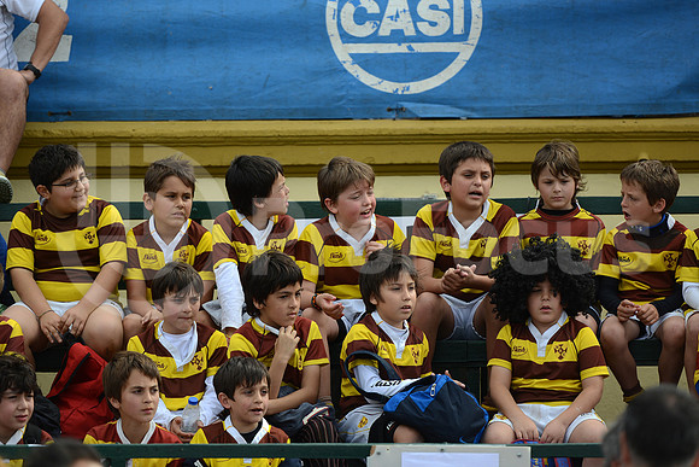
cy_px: 234
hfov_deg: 10.3
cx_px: 350
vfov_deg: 6.9
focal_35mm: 200
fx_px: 3884
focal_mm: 200
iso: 250
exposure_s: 1/1600
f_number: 2.8
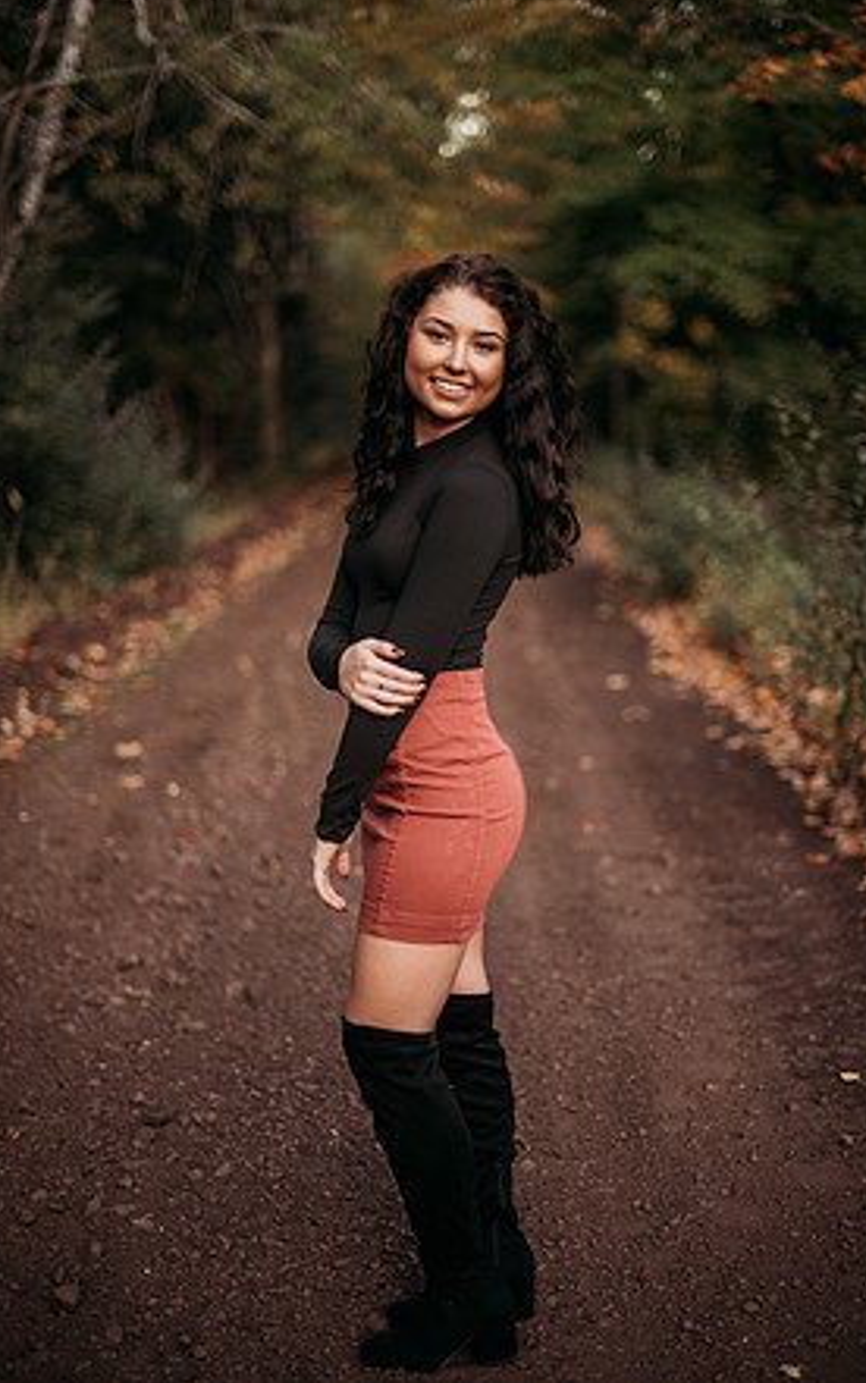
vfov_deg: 38.9
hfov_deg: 24.9
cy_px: 681
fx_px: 1962
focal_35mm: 52
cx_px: 442
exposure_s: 1/160
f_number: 1.4
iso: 125
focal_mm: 50
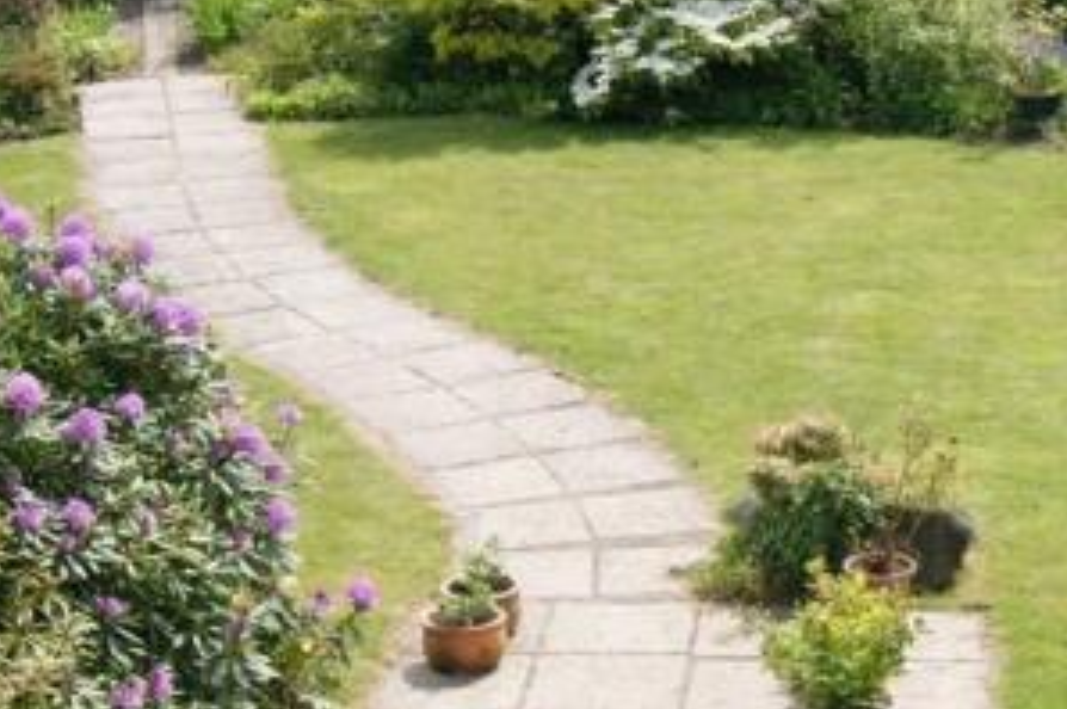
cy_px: 462
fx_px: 2931
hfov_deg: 20.5
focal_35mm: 99
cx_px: 755
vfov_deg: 13.8
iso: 100
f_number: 11
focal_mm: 30
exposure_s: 1/160
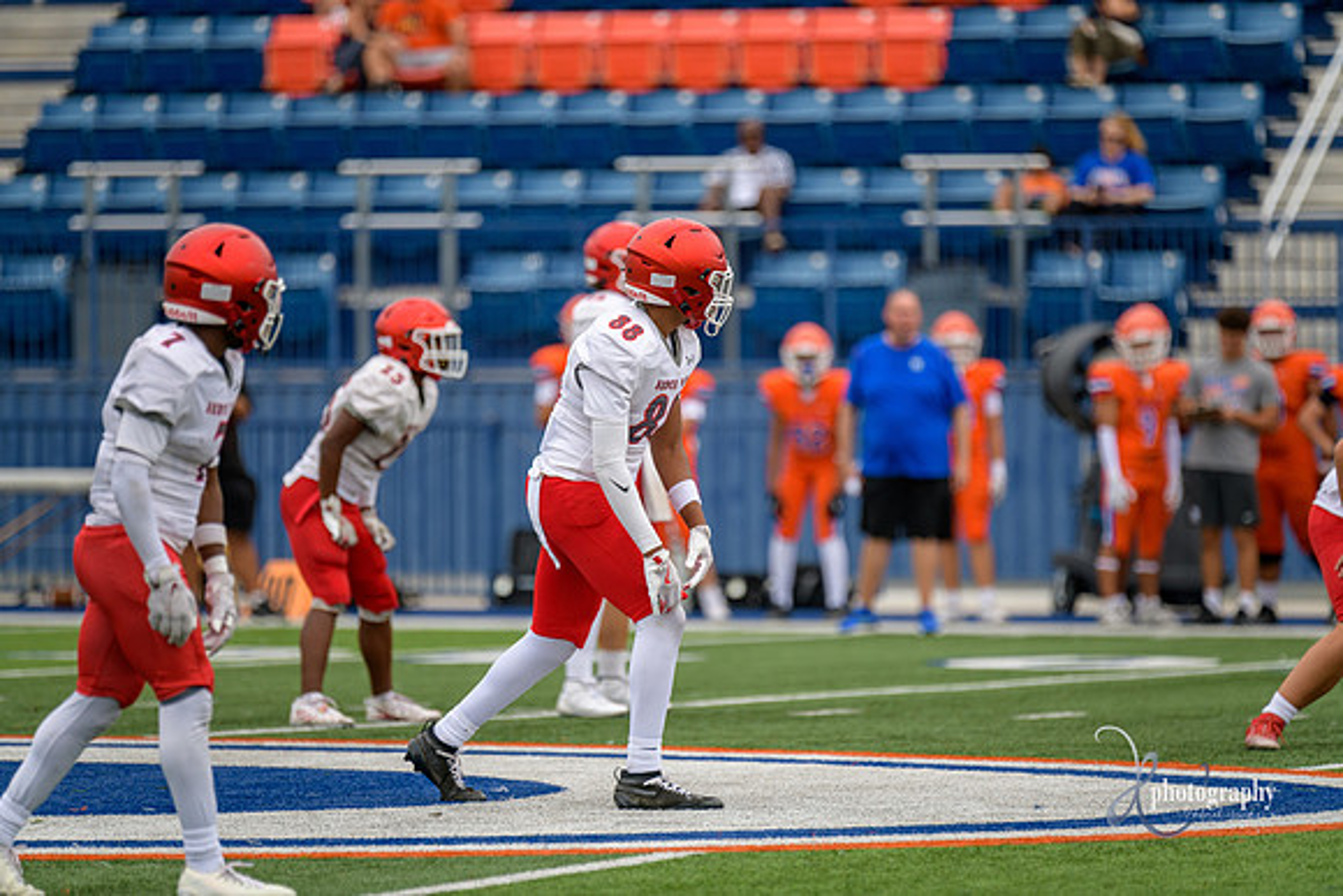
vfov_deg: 5.1
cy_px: 448
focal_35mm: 270
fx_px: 10074
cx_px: 672
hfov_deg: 7.6
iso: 180
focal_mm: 270
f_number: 2.8
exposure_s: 1/800
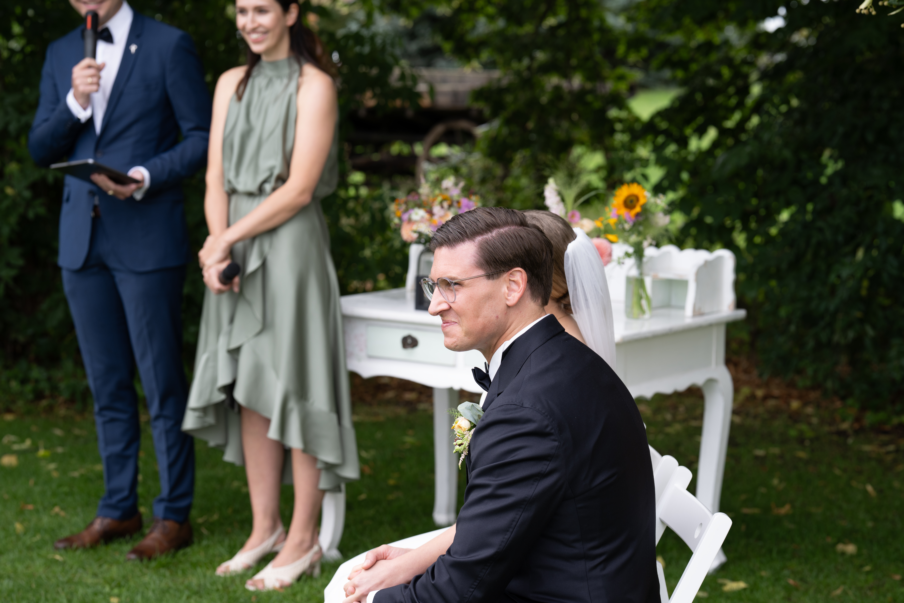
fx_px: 2134
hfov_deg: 23.9
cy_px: 302
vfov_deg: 16.1
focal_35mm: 85
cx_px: 452
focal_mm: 85
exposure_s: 1/160
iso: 160
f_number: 4.5
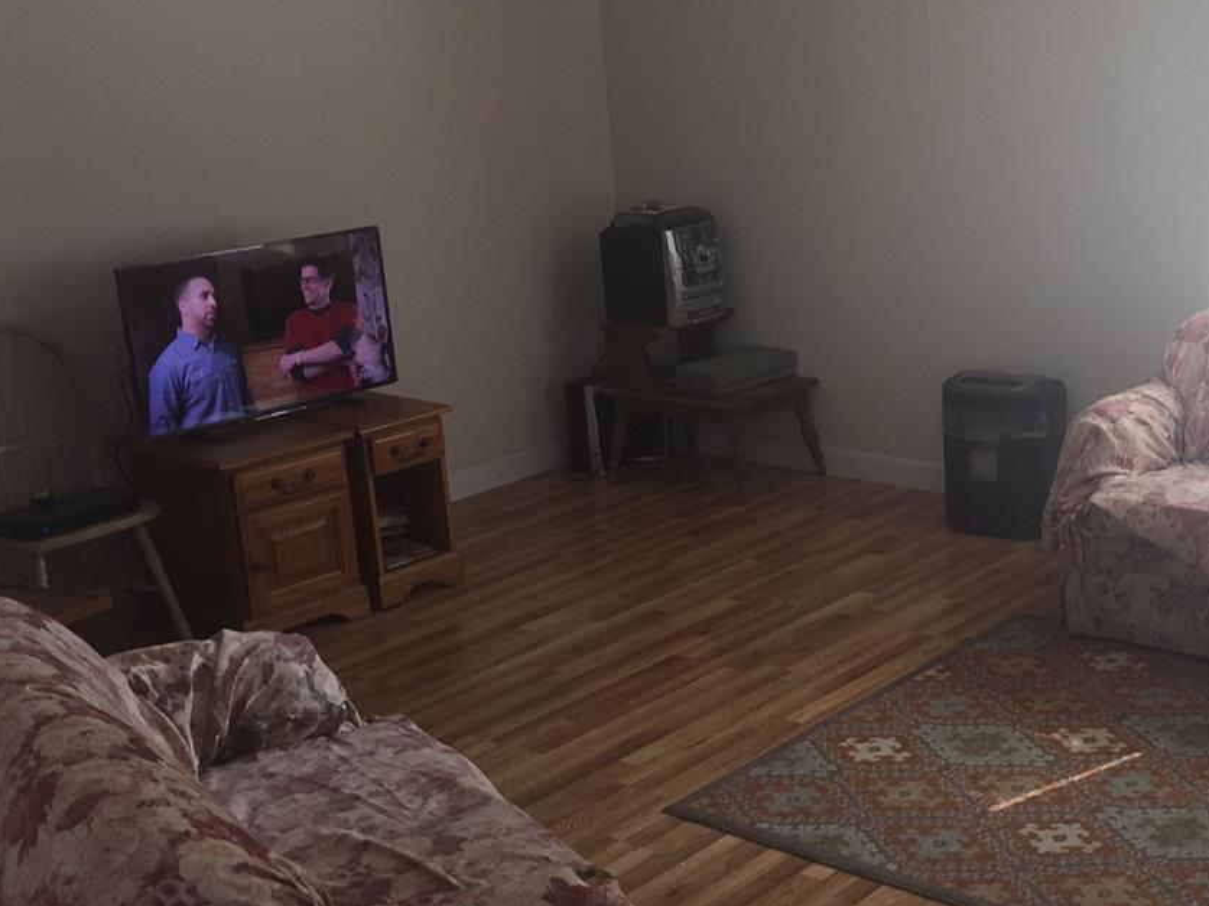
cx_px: 893
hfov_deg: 36.1
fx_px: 1815
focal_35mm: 52
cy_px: 496
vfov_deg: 28.0
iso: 32
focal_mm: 4.15
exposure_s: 1/40
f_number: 2.2
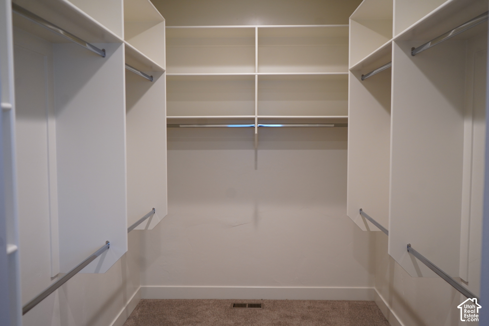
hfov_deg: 57.2
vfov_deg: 40.0
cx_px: 244
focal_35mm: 33
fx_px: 448
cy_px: 163
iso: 1250
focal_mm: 33
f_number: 4
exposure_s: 1/160
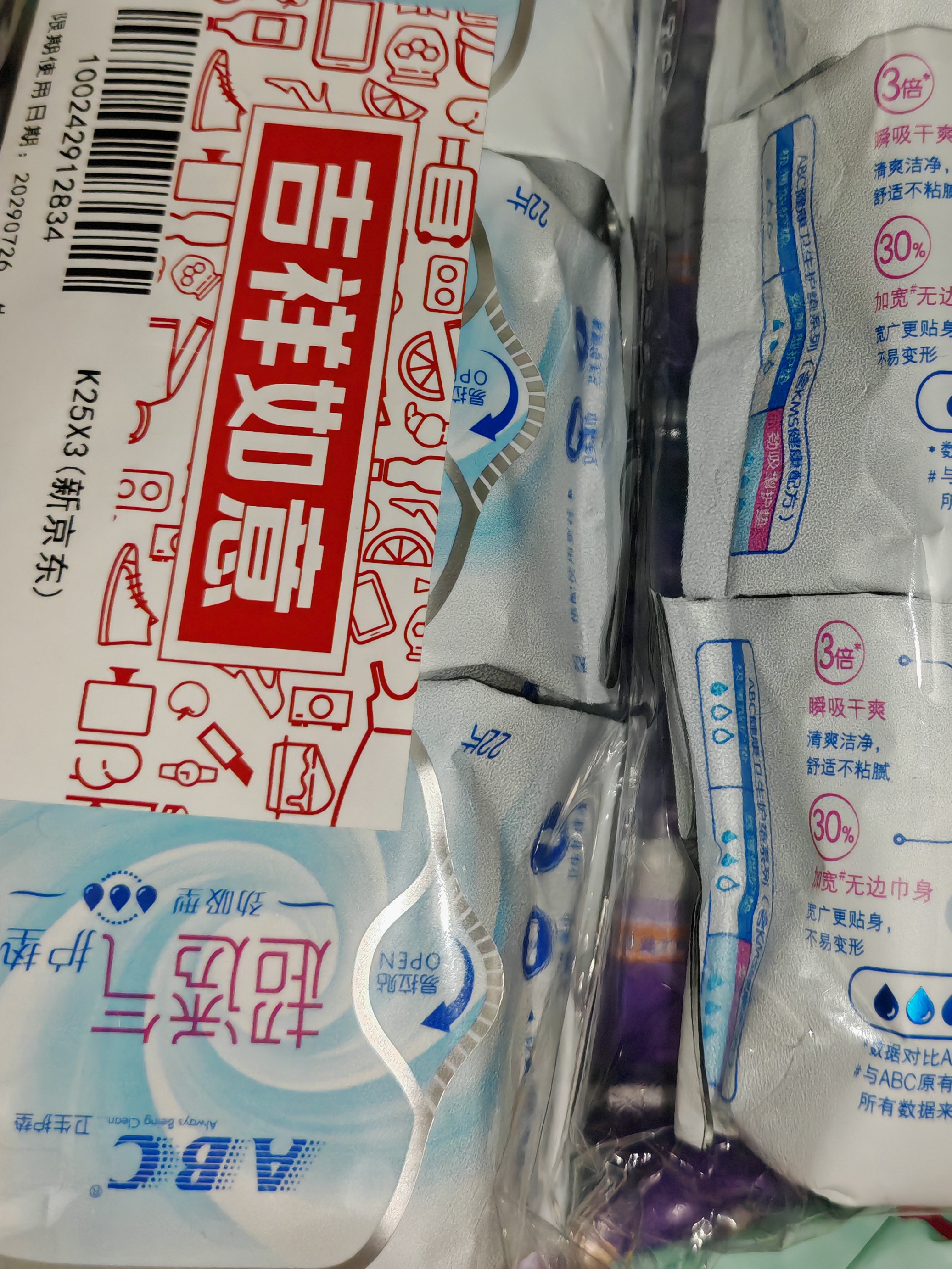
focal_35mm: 40
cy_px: 483
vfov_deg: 46.4
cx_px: 682
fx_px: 1467
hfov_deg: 35.4
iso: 1250
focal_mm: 5.52
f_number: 1.9
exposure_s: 1/540
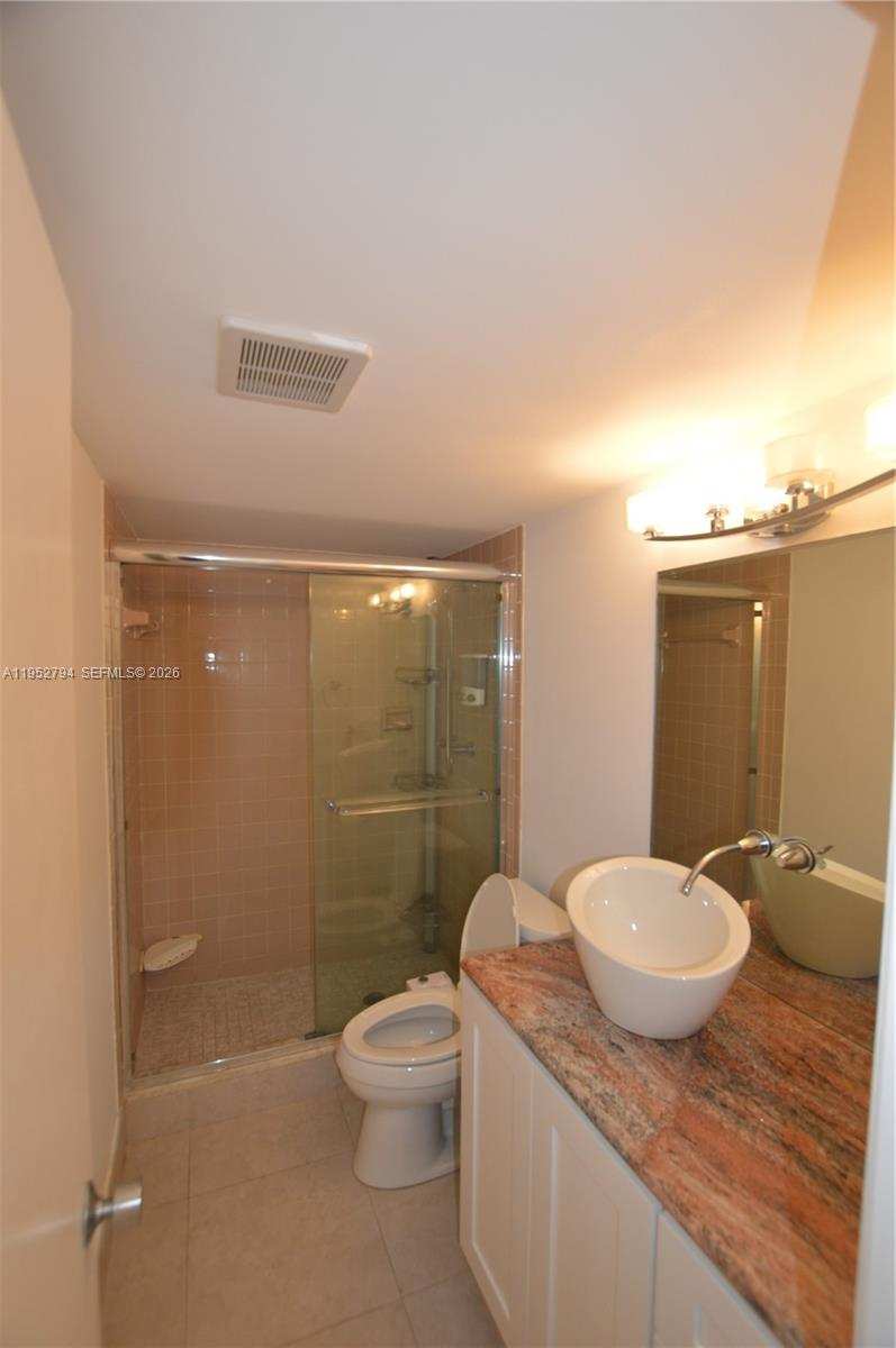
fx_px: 561
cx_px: 448
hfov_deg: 77.2
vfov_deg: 100.5
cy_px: 674
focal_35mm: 15
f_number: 4
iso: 400
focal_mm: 10
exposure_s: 1/80
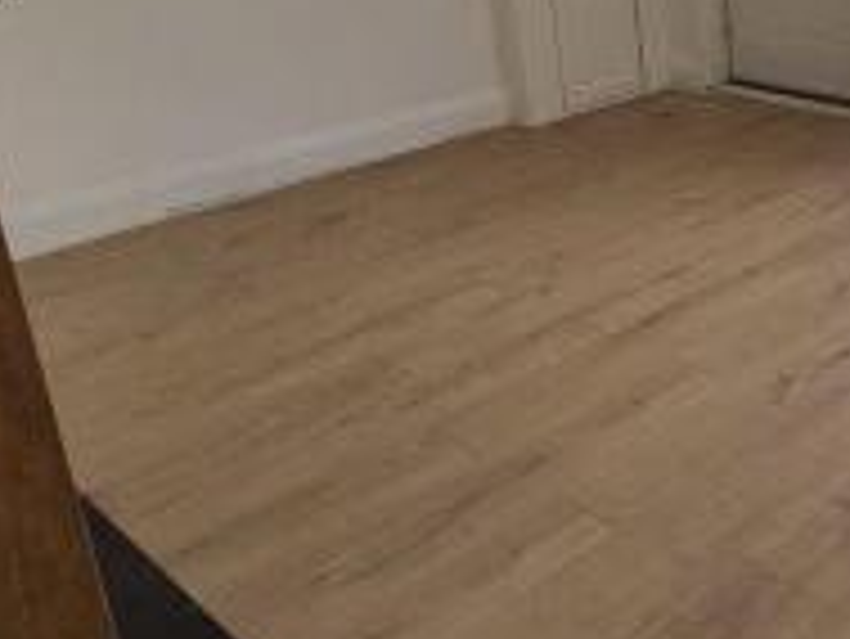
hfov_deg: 38.6
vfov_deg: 34.4
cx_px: 938
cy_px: 92
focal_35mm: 40
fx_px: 983
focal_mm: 2.2
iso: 50
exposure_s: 1/228
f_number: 2.2
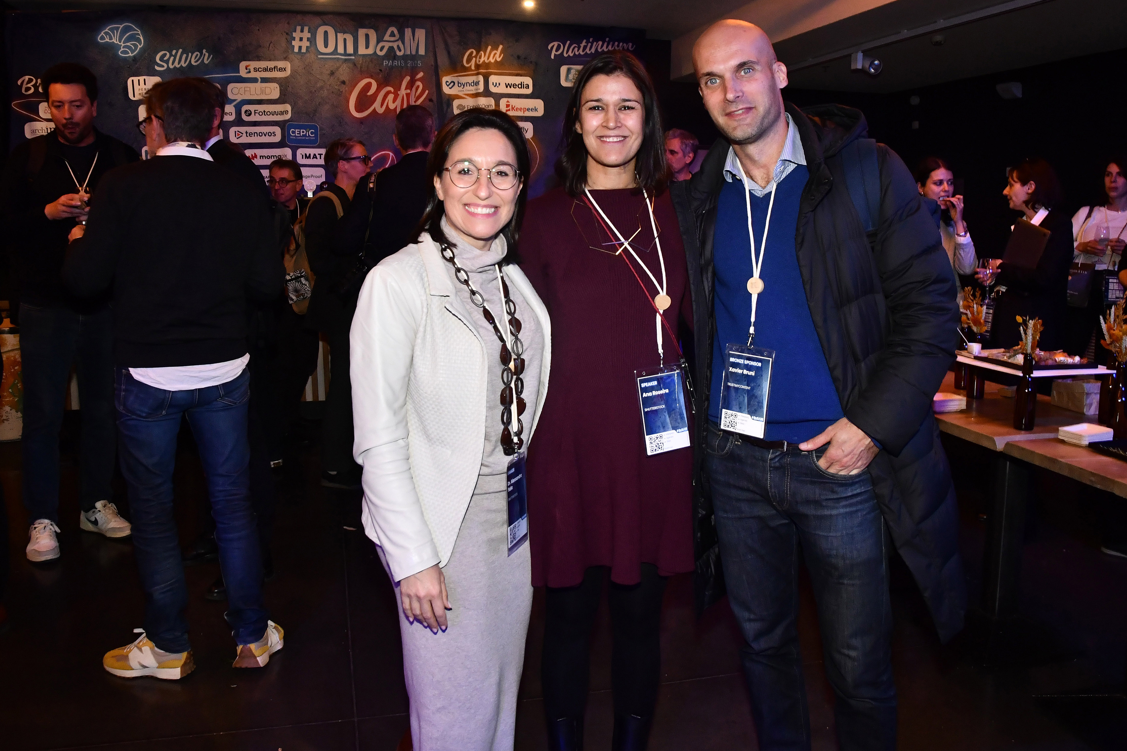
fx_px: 751
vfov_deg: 53.1
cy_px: 376
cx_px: 564
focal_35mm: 24
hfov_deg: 73.7
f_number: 6.3
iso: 1600
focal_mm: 16
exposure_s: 1/100
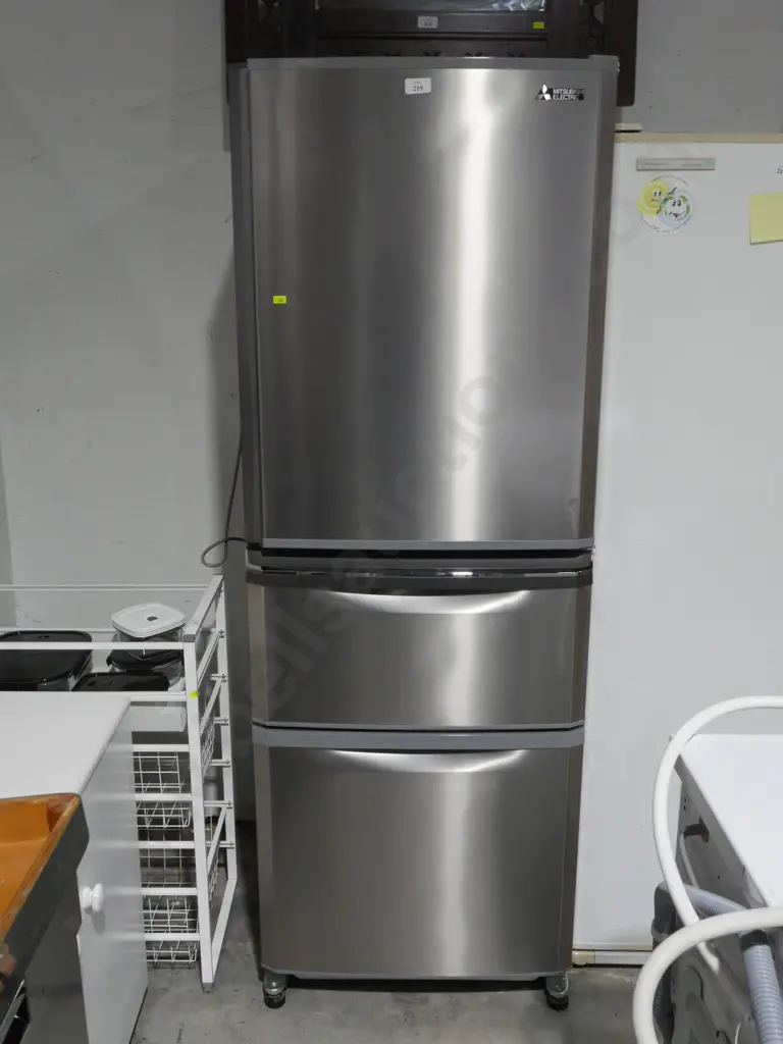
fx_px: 1086
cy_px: 522
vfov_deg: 51.4
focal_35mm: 36
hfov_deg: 39.7
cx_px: 392
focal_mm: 18
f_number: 10
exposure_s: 1/60
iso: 1600
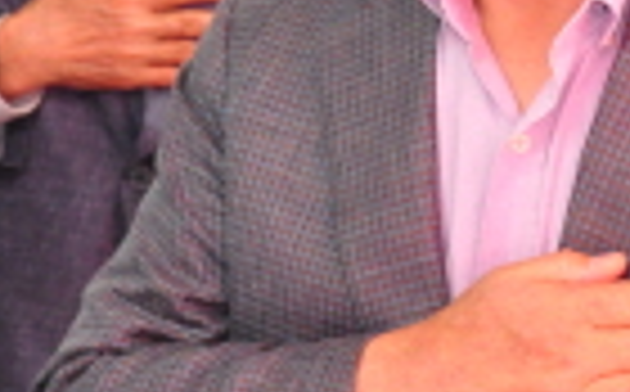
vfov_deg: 7.1
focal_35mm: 182
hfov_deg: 11.5
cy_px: -137
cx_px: 112
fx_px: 3120
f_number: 4
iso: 2000
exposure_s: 1/125
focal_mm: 26
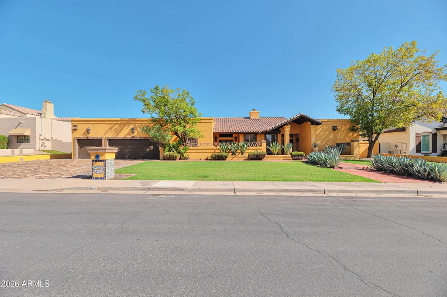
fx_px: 174
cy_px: 148
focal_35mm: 14
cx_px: 224
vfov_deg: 81.1
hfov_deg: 104.3
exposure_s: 1/320
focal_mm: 14
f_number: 8
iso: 100
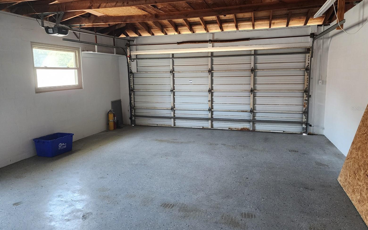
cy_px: 108
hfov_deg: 72.5
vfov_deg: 49.3
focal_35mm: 25
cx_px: 185
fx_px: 251
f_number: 1.8
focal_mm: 6.4
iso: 640
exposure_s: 1/120
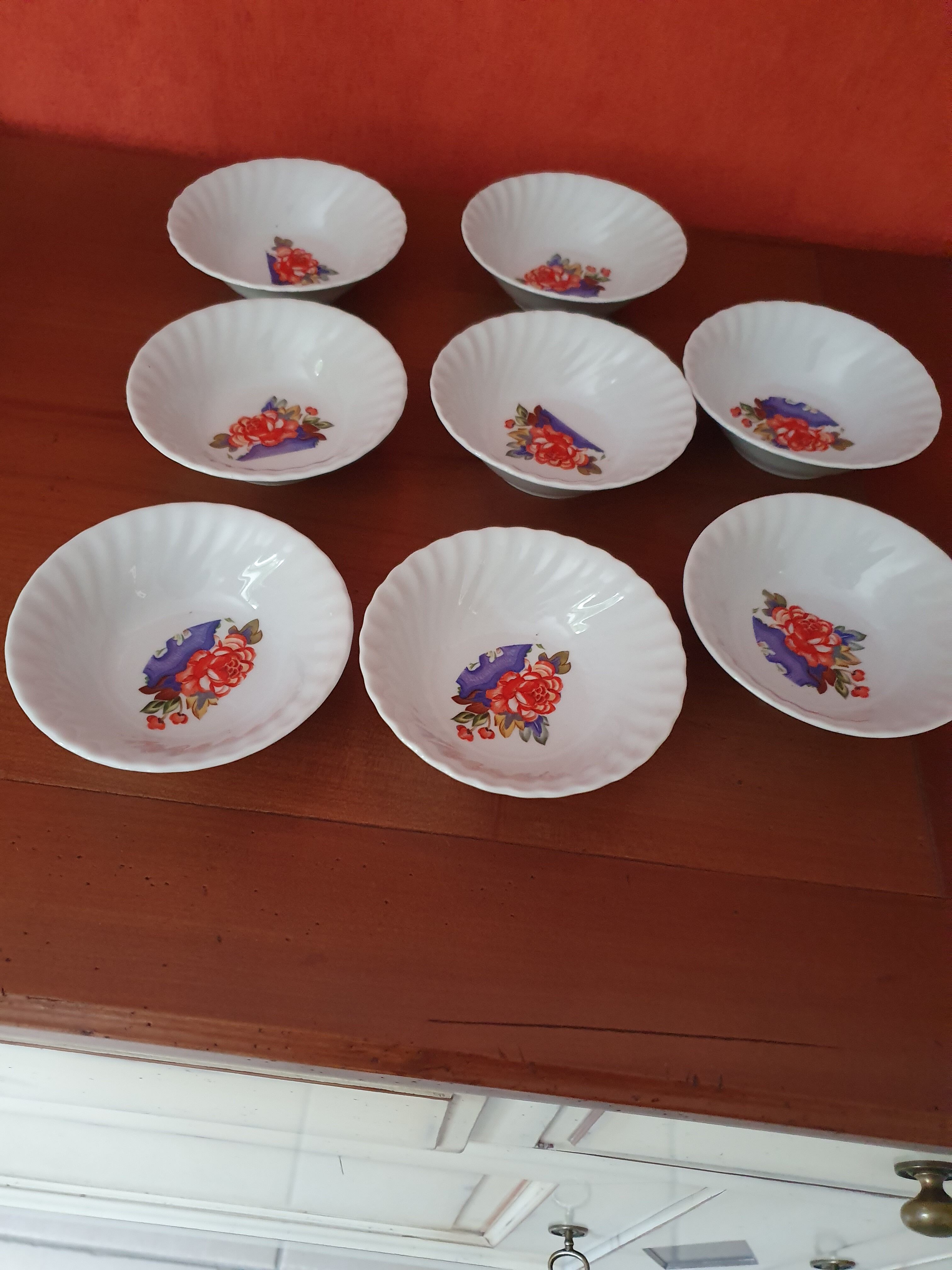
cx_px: 476
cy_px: 635
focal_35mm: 26
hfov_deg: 53.1
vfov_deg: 67.3
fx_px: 953
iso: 500
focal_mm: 4.32
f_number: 1.5
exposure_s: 1/50
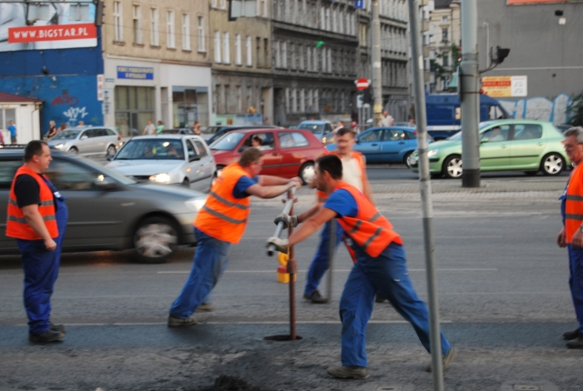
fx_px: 1217
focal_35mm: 75
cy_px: 196
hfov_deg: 26.9
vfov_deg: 18.3
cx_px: 292
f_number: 5.6
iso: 360
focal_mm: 50
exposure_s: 1/30
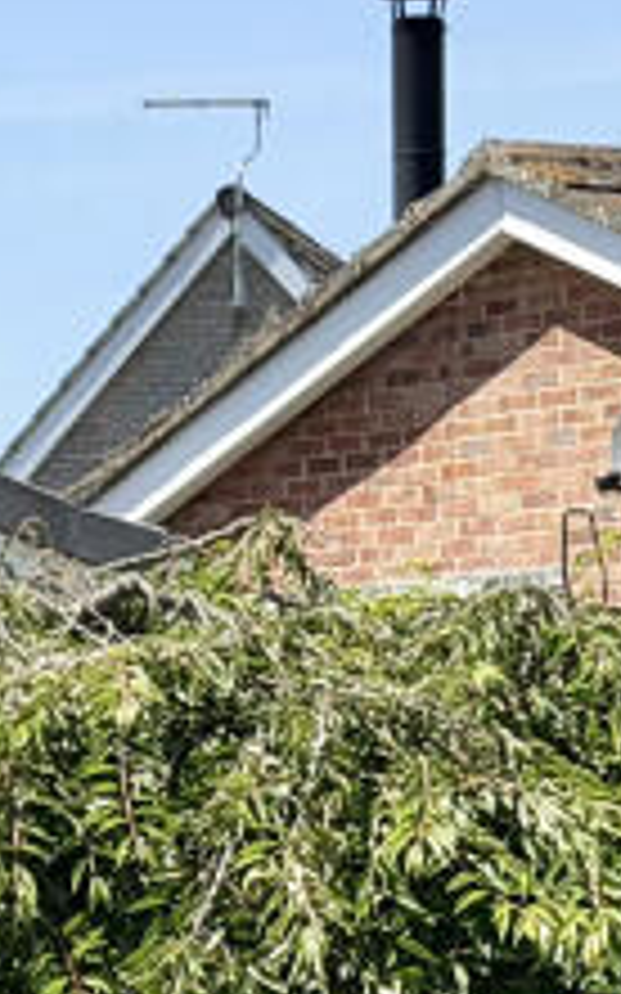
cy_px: 882
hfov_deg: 5.3
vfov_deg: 8.9
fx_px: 6395
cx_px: -1008
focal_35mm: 236
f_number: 1.78
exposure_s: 1/4587
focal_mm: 6.76
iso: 64
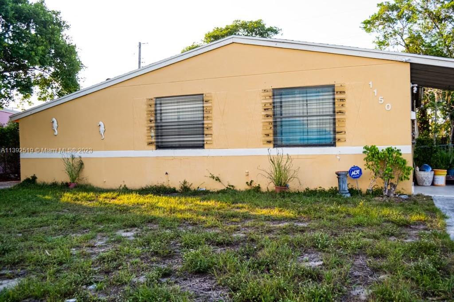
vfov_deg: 36.8
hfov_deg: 53.1
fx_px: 454
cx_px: 227
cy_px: 151
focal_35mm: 36
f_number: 5
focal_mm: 24
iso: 400
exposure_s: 1/250
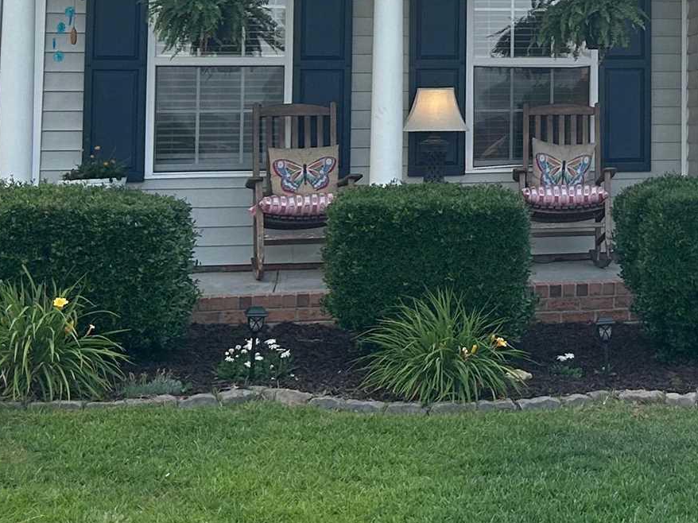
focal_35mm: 91
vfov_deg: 15.9
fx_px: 1834
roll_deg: +0.0
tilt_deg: +3.9
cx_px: 867
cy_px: -20
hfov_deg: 20.0
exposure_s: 1/1038
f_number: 1.5
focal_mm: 5.7
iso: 50
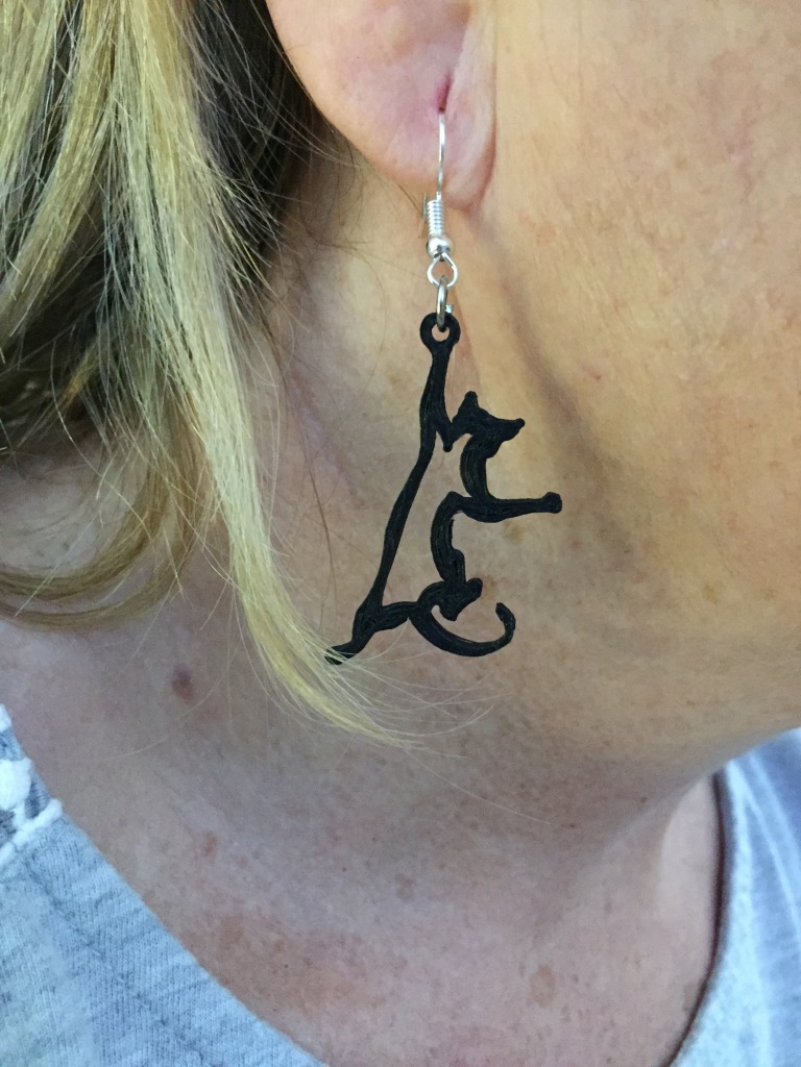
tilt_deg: -13.2
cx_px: 400
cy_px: 534
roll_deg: -0.4
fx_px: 895
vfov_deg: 61.7
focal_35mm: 29
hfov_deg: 48.2
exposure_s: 1/17
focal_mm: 4.15
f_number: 2.2
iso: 400
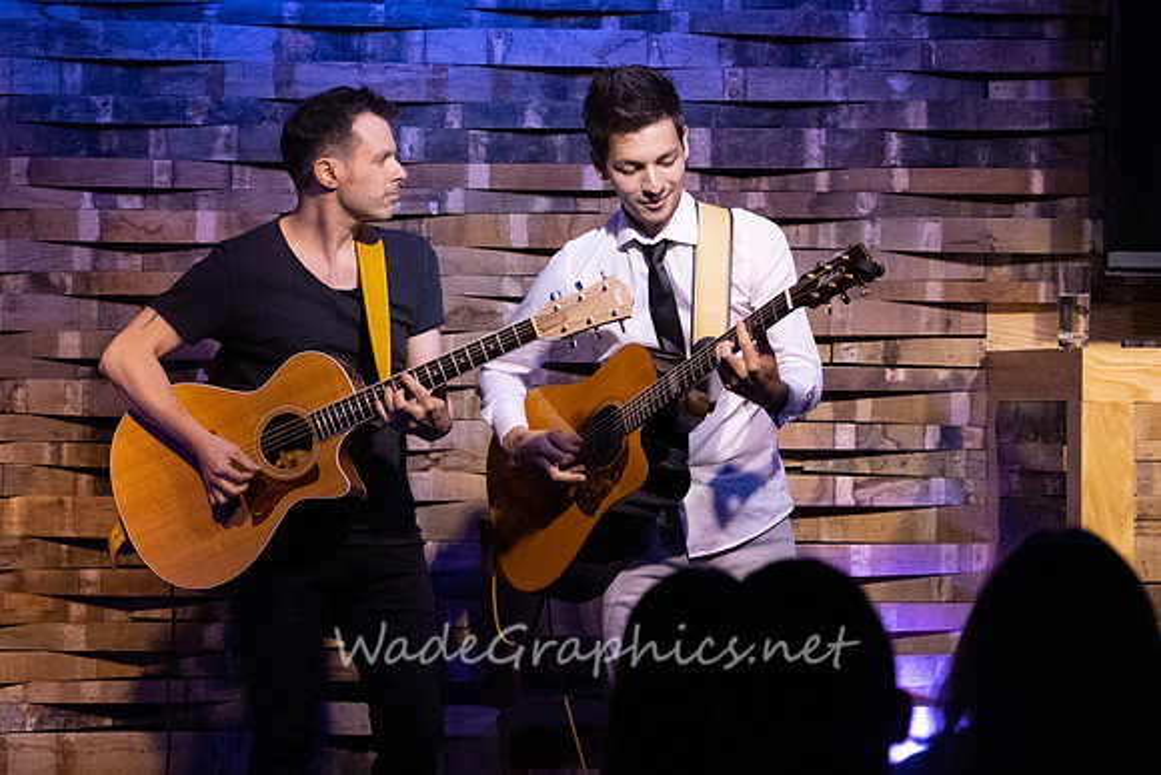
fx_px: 4937
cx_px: 479
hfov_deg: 13.4
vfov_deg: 9.0
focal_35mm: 153
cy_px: 322
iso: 6400
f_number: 6.3
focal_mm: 130
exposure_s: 1/200
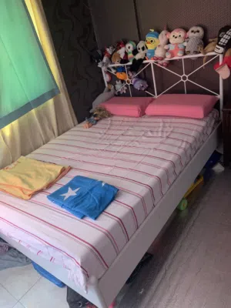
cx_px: 116
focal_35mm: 26
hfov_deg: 53.1
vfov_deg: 67.3
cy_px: 154
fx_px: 231
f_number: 1.8
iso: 400
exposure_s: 1/37
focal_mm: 4.25
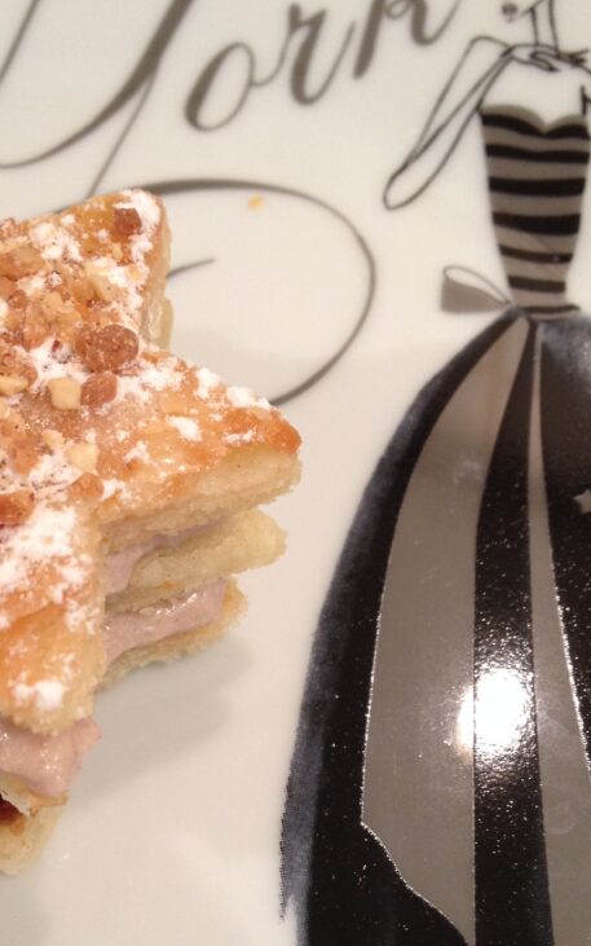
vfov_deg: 38.5
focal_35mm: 52
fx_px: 1340
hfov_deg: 24.9
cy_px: 620
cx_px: 269
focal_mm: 4.28
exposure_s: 1/20
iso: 125
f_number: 2.4
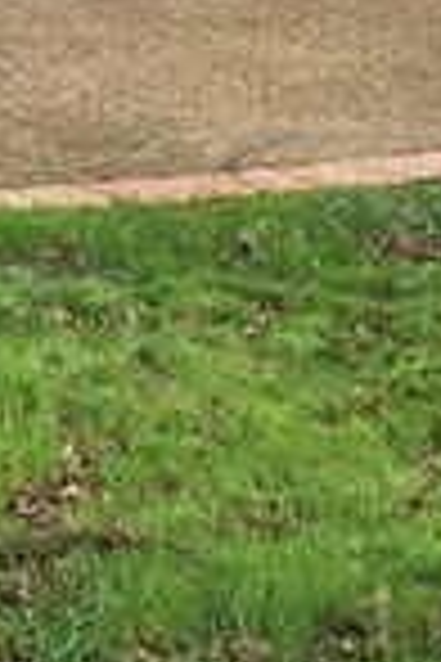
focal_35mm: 210
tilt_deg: -6.7
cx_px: -187
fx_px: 3858
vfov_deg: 9.6
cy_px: -169
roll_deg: -1.4
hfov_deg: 6.5
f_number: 2.2
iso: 25
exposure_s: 1/122
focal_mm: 4.15
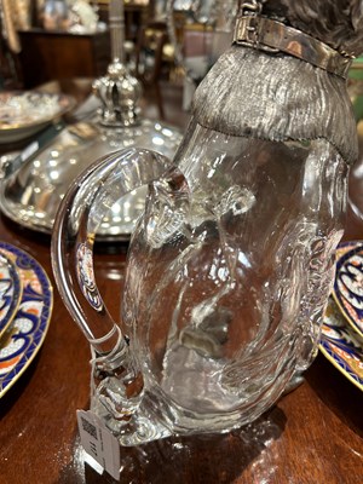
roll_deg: -2.6
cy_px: 242
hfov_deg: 53.1
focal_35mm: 26
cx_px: 182
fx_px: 364
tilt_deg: -31.0
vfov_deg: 67.3
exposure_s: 1/60
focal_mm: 5.7
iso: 125
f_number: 1.5
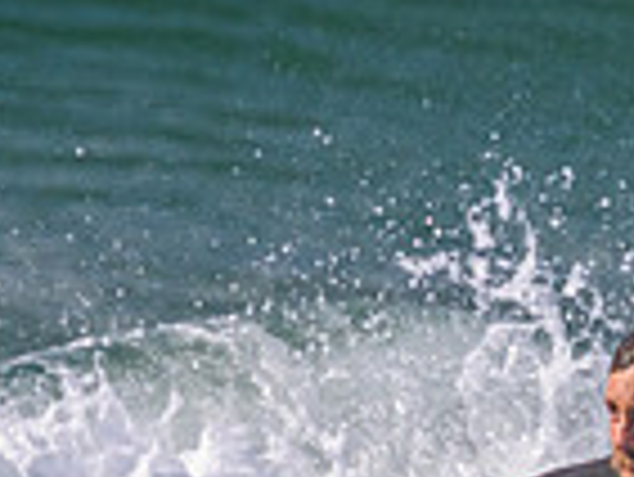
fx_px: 74643
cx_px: 292
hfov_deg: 0.5
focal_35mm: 4072
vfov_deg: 0.4
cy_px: 574
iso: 1400
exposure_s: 1/2000
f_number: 11
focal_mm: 800
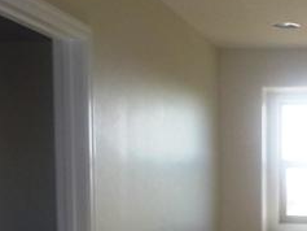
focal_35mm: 81
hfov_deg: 22.8
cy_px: 273
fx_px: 719
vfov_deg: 17.4
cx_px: 329
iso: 125
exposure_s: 1/160
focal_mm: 4.1
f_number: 3.3
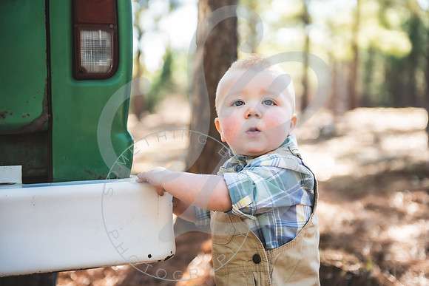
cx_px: 214
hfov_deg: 28.4
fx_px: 848
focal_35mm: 71
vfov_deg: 19.2
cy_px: 143
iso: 100
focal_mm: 70
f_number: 2.8
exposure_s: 1/160
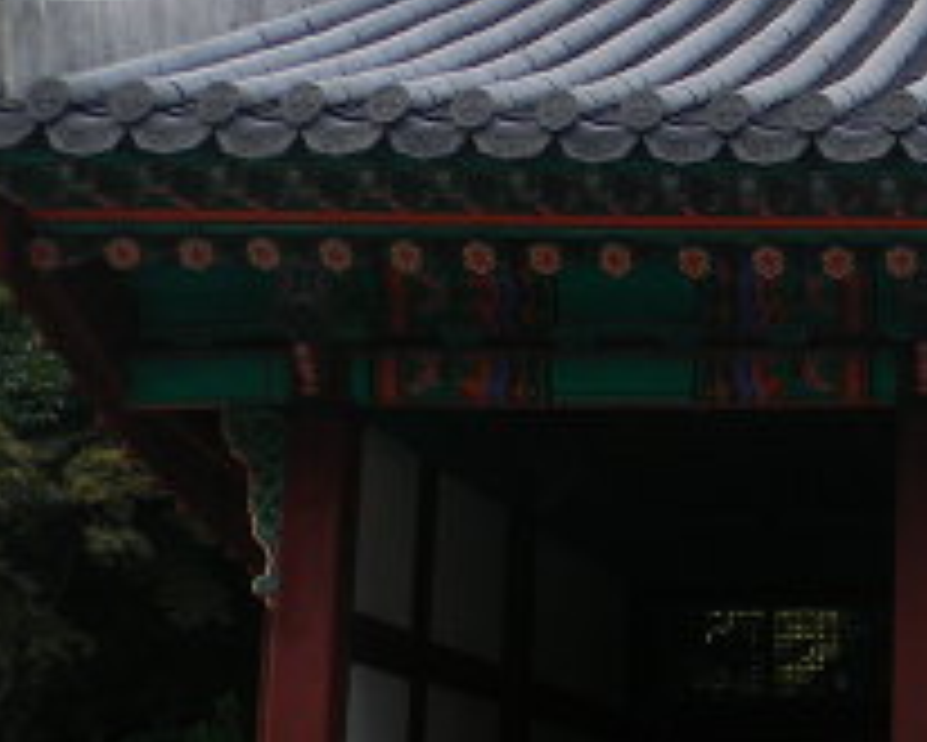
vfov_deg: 16.5
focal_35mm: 93
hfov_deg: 18.9
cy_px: 461
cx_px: 1246
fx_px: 2553
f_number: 3.5
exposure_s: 1/69.8
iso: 80
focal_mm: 5
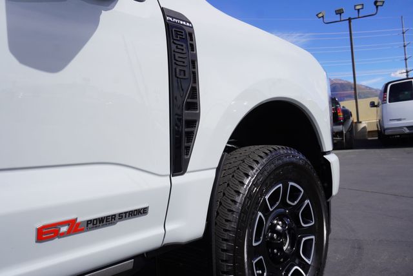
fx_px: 362
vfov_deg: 41.8
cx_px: 206
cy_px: 138
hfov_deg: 59.4
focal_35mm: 32
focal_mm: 21
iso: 100
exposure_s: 1/250
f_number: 8
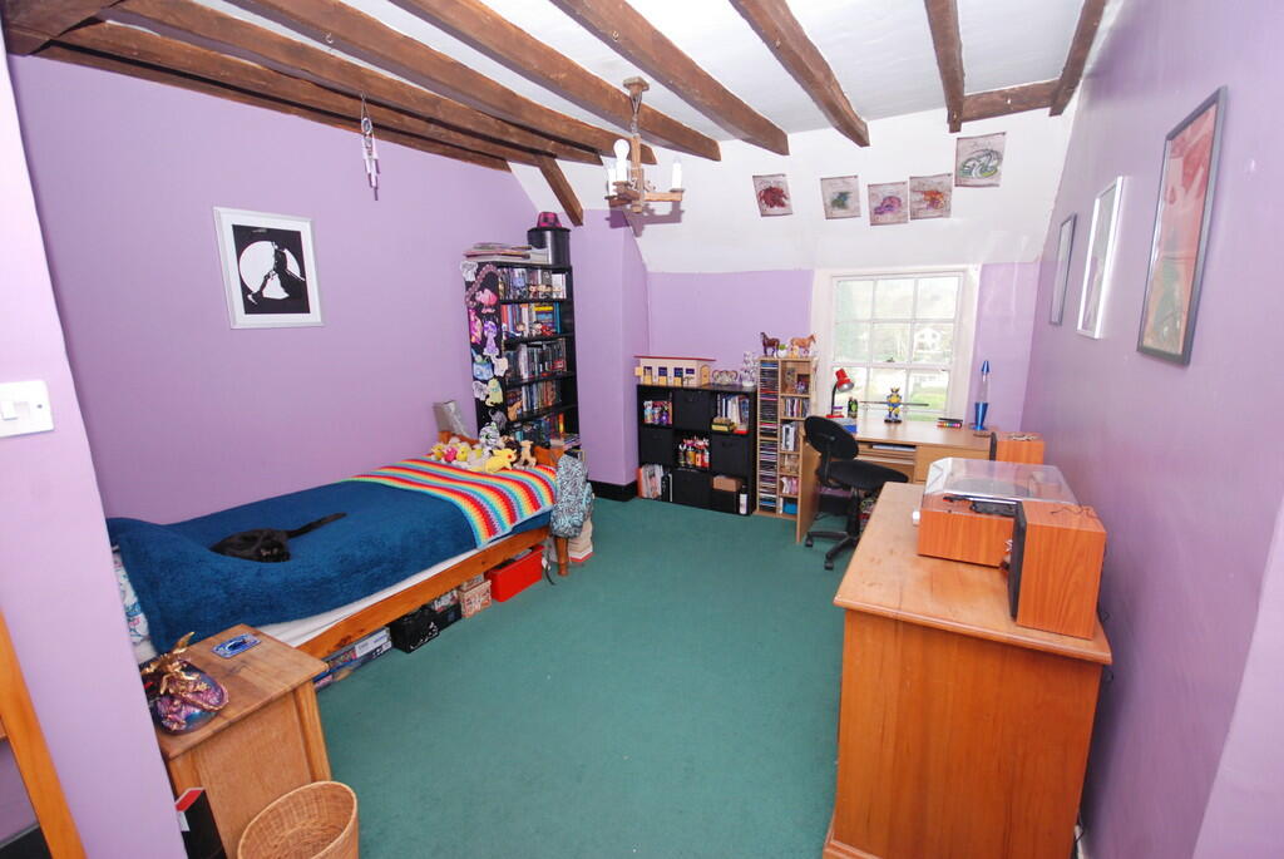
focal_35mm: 15
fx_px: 536
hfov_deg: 100.3
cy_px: 430
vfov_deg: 77.5
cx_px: 642
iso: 400
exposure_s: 1/60
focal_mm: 10
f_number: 4
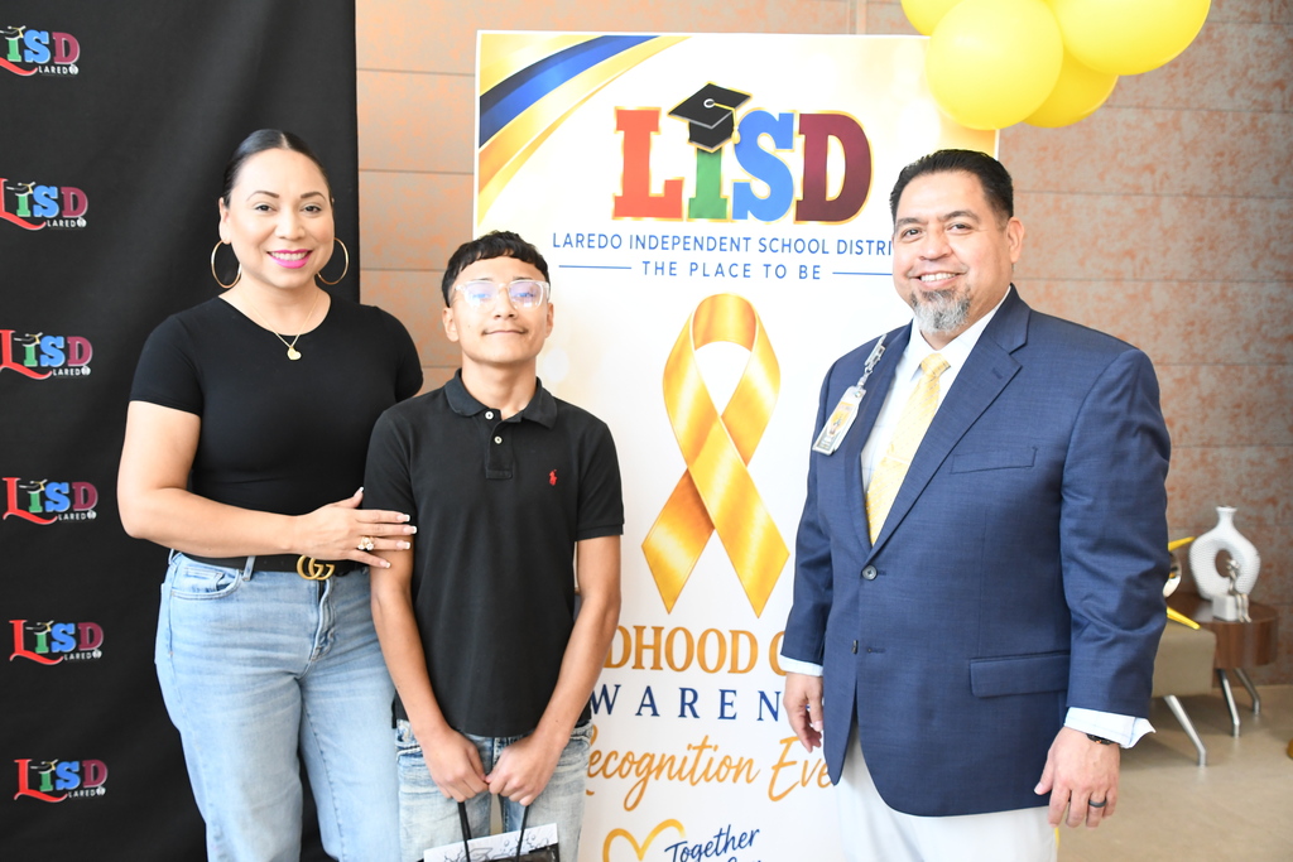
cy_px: 431
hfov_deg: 53.1
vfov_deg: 36.9
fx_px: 1293
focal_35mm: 36
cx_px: 646
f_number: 5.6
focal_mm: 24
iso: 1600
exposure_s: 1/320
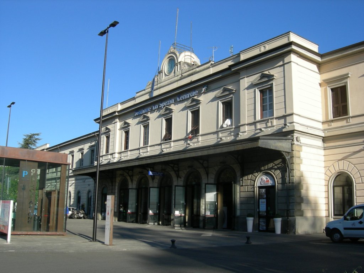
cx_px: 182
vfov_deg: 39.7
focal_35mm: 36
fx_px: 379
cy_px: 136
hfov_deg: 51.4
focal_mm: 7.5
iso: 64
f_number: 6
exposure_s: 1/274
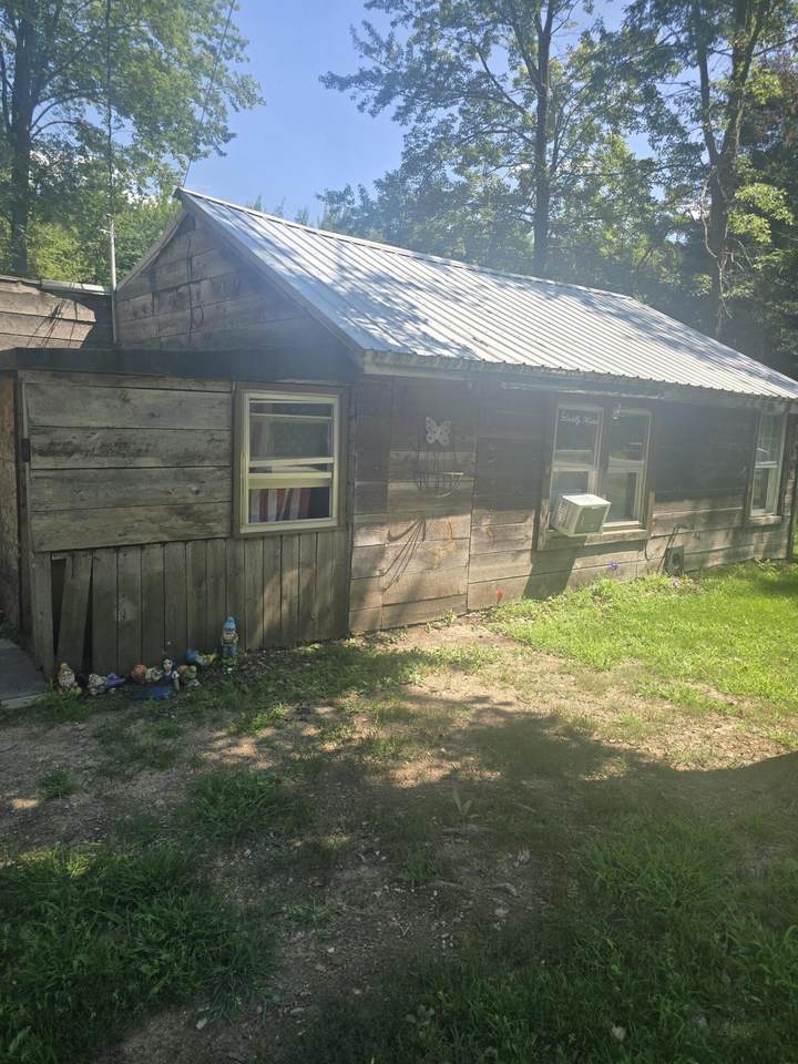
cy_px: 532
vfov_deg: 73.9
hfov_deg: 58.9
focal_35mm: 23
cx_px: 399
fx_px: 707
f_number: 1.7
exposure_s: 1/420
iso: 12
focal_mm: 6.3
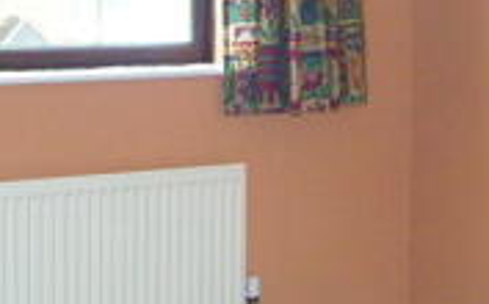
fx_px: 1118
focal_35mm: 84
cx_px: 184
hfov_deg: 24.6
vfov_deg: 15.3
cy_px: 26
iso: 400
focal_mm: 6.1
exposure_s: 1/155
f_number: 2.6
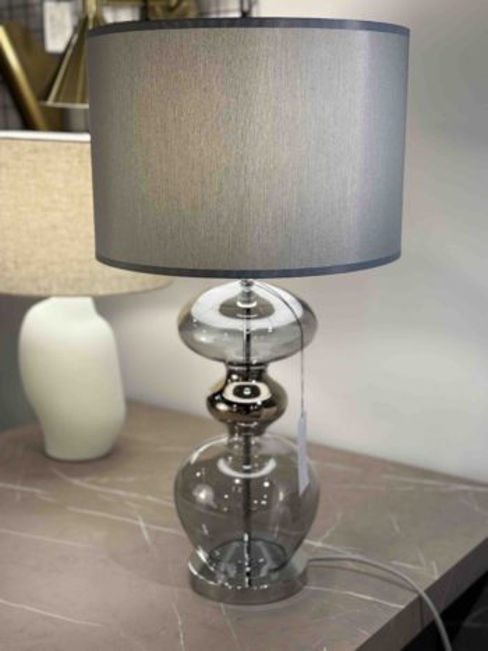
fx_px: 903
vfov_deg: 39.7
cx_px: 244
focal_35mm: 48
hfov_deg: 30.3
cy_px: 326
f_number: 1.78
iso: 50
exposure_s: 1/100
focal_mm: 6.76
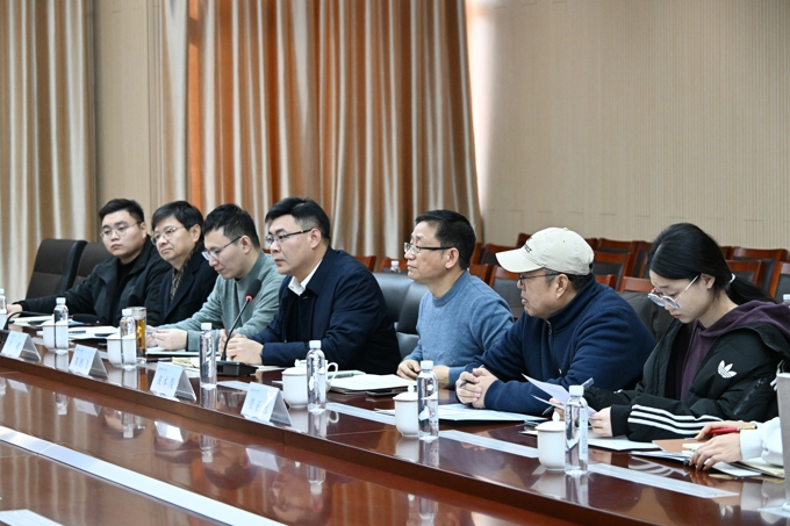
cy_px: 263
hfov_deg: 21.5
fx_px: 2084
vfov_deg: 14.4
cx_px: 395
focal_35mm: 95
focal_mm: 95
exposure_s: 1/200
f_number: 6.3
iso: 5600
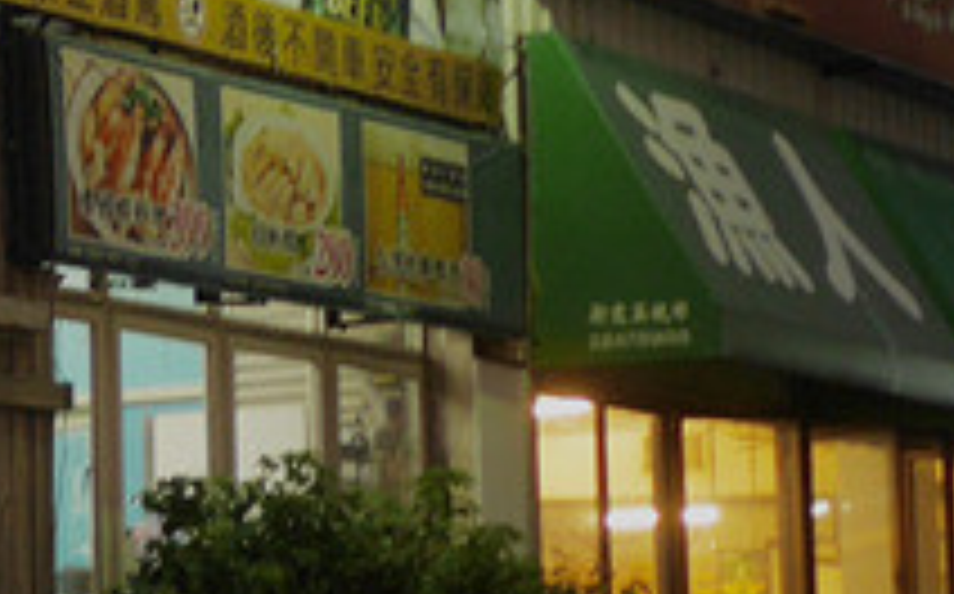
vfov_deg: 7.9
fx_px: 4285
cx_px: -464
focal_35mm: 165
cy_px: 281
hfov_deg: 12.1
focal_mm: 15
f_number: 1.7
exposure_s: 1/60
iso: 250
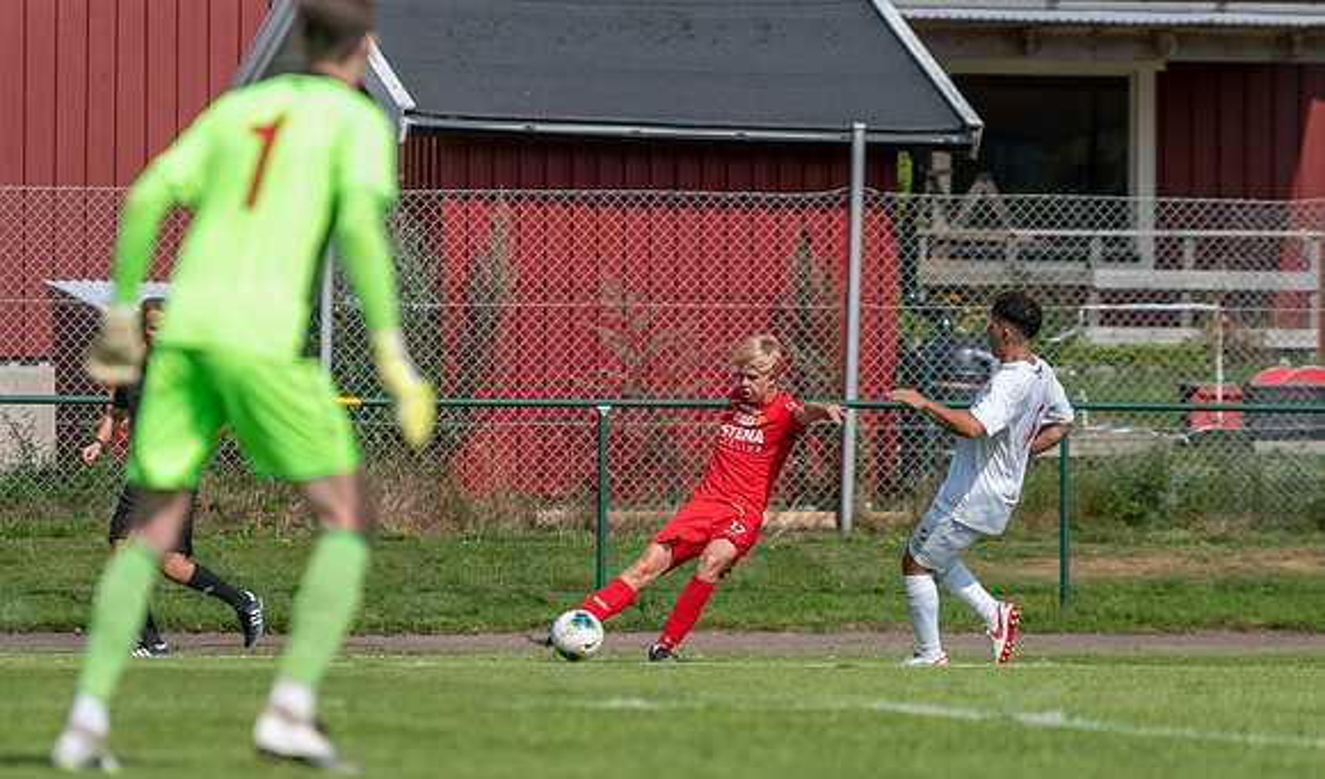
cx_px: 726
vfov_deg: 3.5
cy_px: 483
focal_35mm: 363
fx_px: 12899
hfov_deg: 5.9
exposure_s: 1/1250
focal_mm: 200
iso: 100
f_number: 3.2
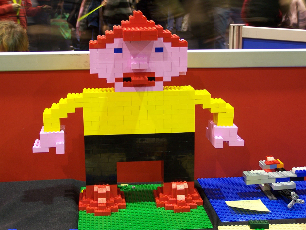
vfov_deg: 22.9
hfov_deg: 30.3
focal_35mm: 64
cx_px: 153
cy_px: 115
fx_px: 566
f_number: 3.2
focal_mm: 10.7
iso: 80
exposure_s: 1/2
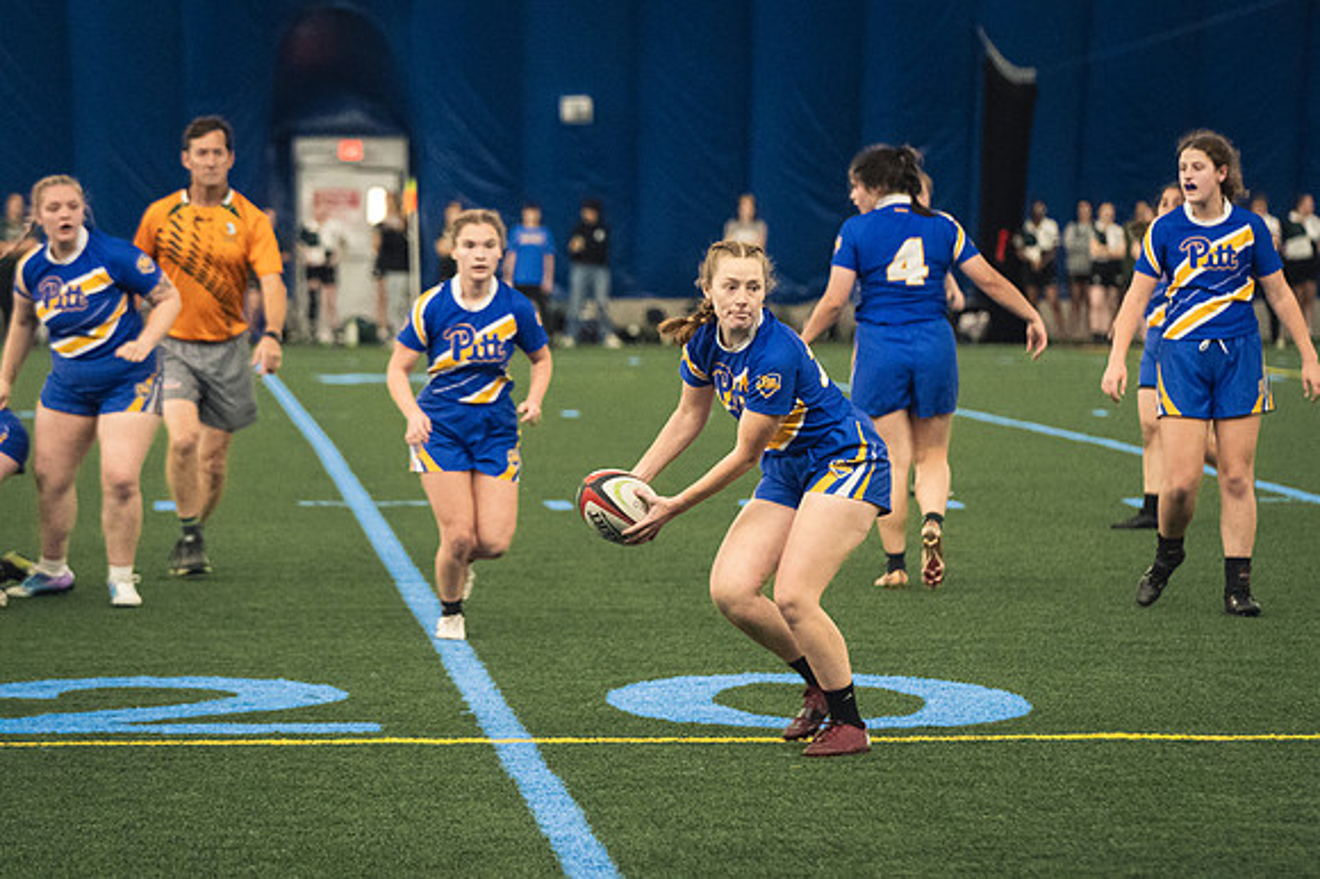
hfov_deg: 13.1
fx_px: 5753
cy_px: 440
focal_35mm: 157
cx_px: 660
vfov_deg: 8.7
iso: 8000
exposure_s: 1/500
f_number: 2.8
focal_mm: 105
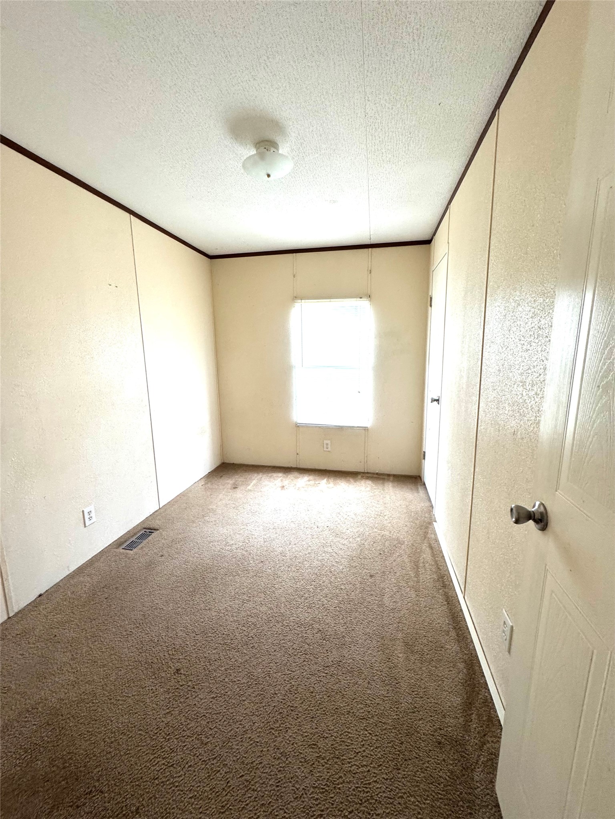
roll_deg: +1.0
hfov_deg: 85.7
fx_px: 332
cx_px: 308
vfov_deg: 102.1
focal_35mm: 14
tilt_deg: -10.8
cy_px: 410
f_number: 2.2
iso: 250
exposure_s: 1/120
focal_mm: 2.22
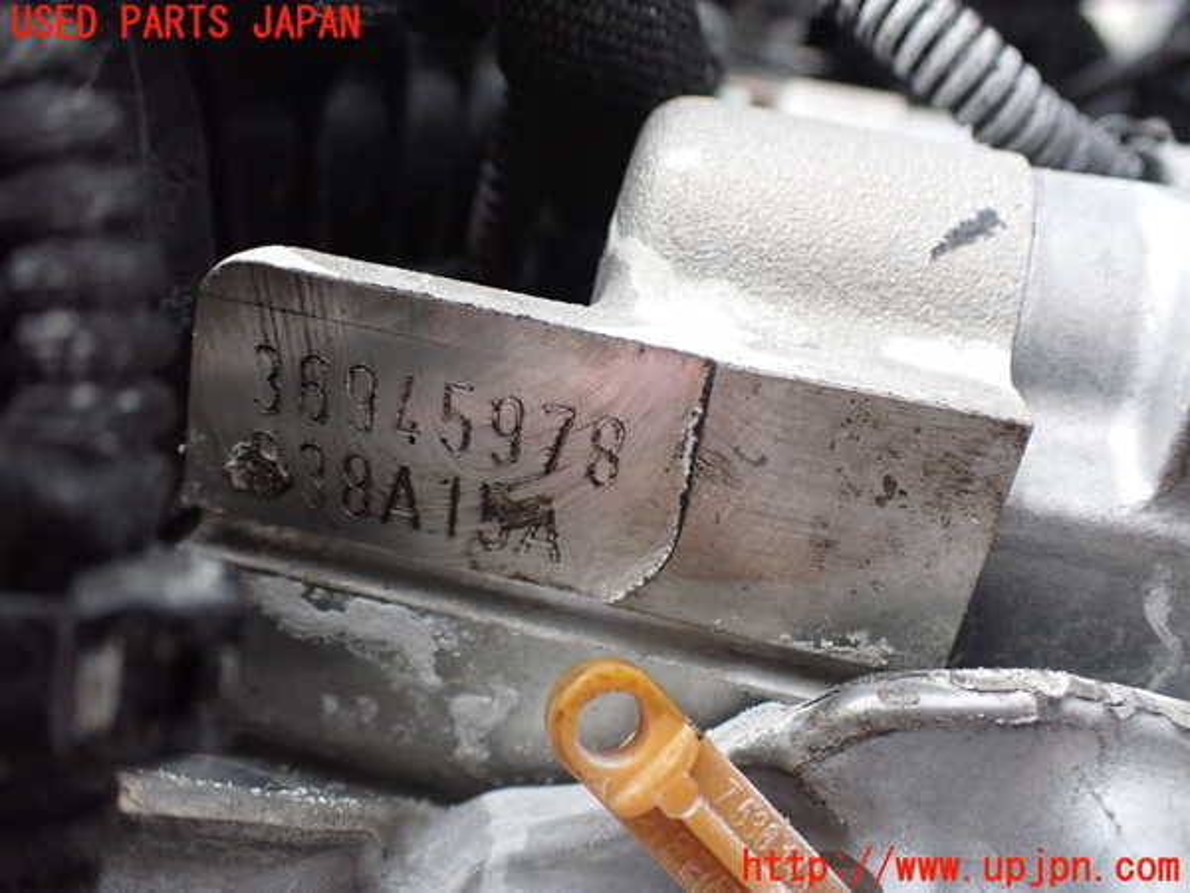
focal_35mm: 30
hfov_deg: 60.0
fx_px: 1031
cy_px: 446
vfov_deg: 46.8
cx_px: 595
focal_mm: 5.4
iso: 800
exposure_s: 1/50
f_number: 2.3
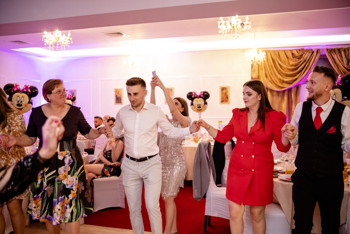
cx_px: 175
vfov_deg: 37.9
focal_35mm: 35
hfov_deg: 54.4
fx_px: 340
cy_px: 117
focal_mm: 23
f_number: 1.4
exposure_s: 1/125
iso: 800
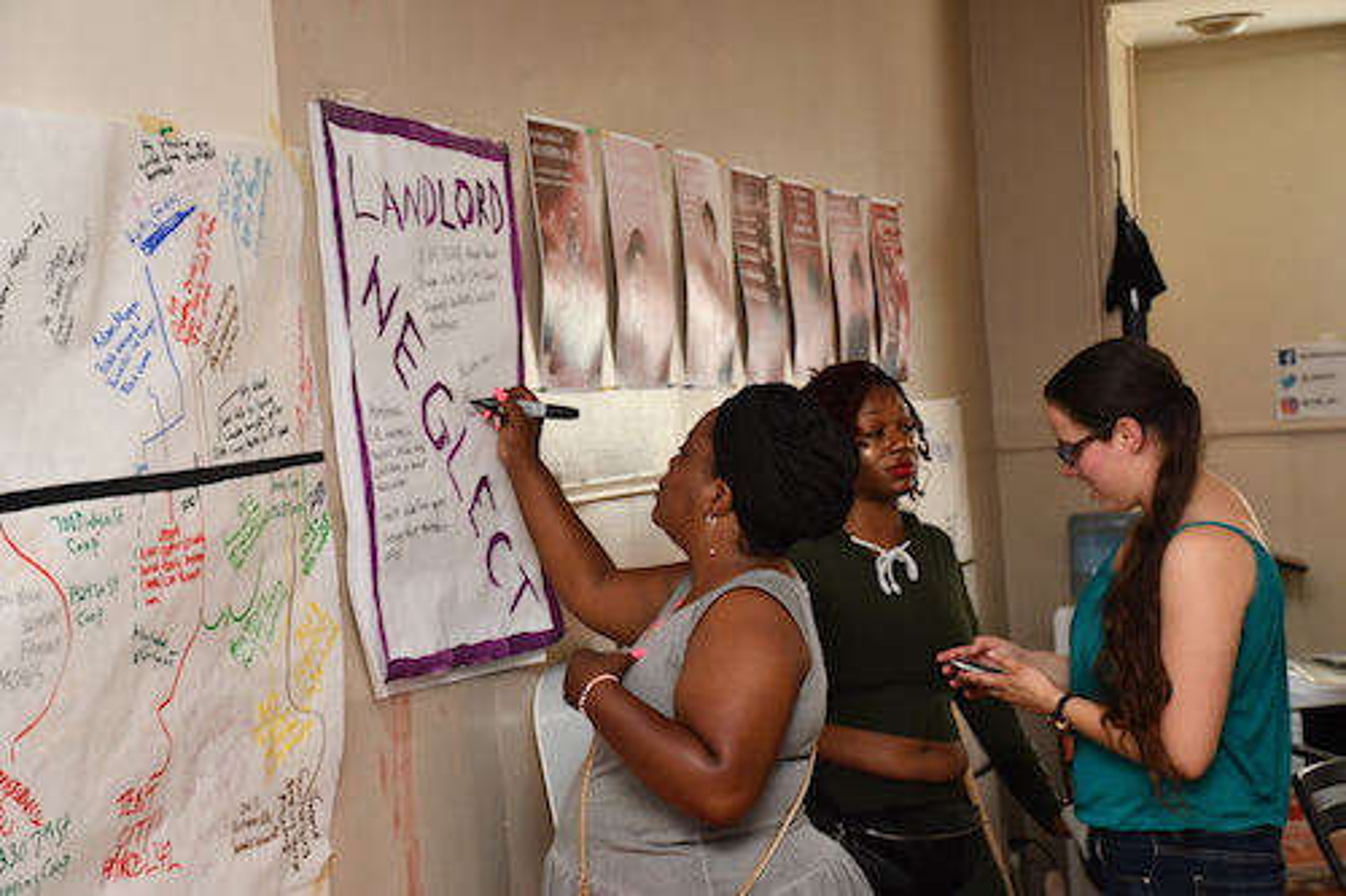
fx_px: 2691
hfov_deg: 28.1
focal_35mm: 72
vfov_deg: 18.9
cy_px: 448
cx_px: 673
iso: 800
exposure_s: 1/60
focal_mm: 48
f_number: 4.5
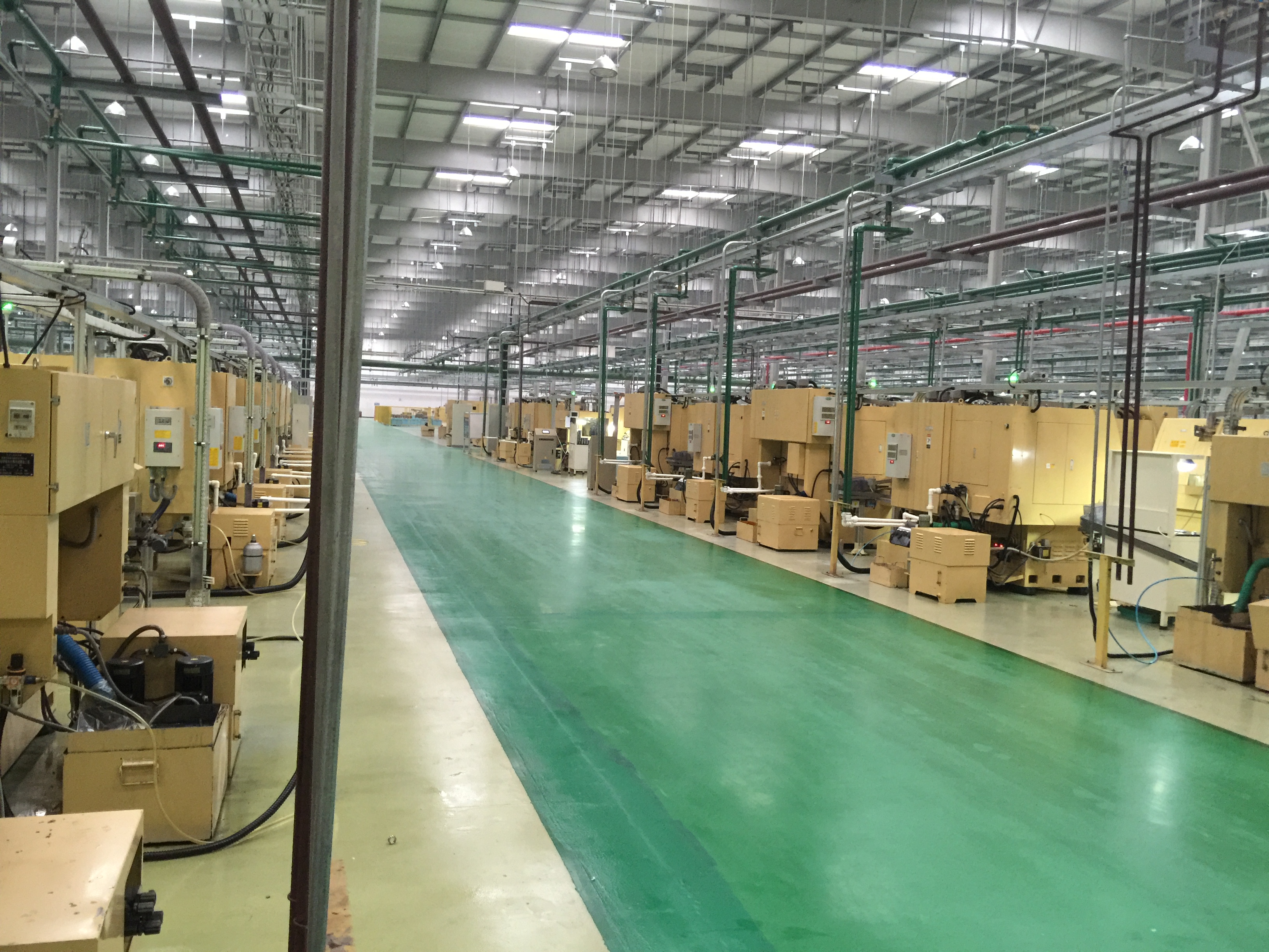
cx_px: 634
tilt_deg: -2.6
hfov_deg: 61.7
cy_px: 476
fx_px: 1063
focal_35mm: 29
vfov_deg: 48.2
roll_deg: -4.4
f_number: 2.2
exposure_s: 1/8
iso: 125
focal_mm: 4.15
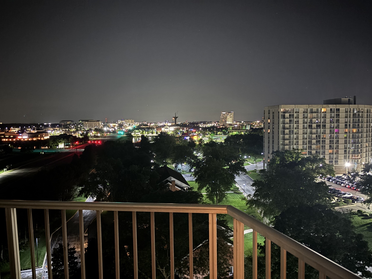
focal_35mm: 26
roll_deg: +0.3
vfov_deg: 53.1
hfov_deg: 67.3
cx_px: 186
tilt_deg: -3.5
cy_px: 140
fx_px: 279
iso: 1600
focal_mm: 5.96
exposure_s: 1/5
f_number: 1.6
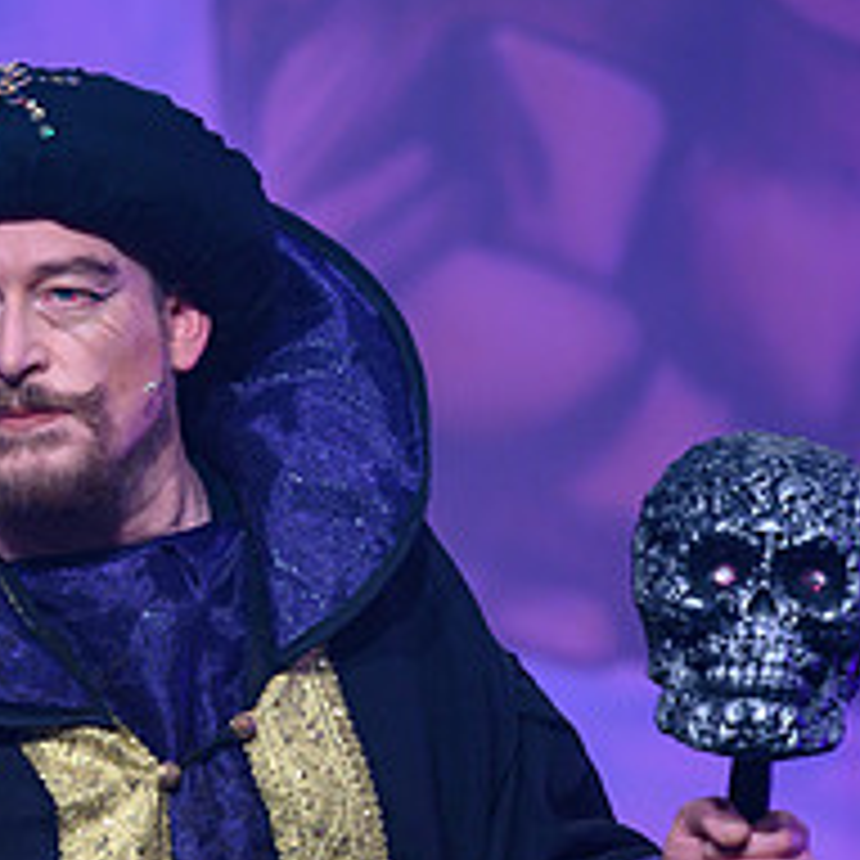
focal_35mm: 387
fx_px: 10878
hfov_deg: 4.5
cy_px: 498
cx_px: -171
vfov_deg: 4.5
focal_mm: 150
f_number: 2.8
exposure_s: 1/200
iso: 1000
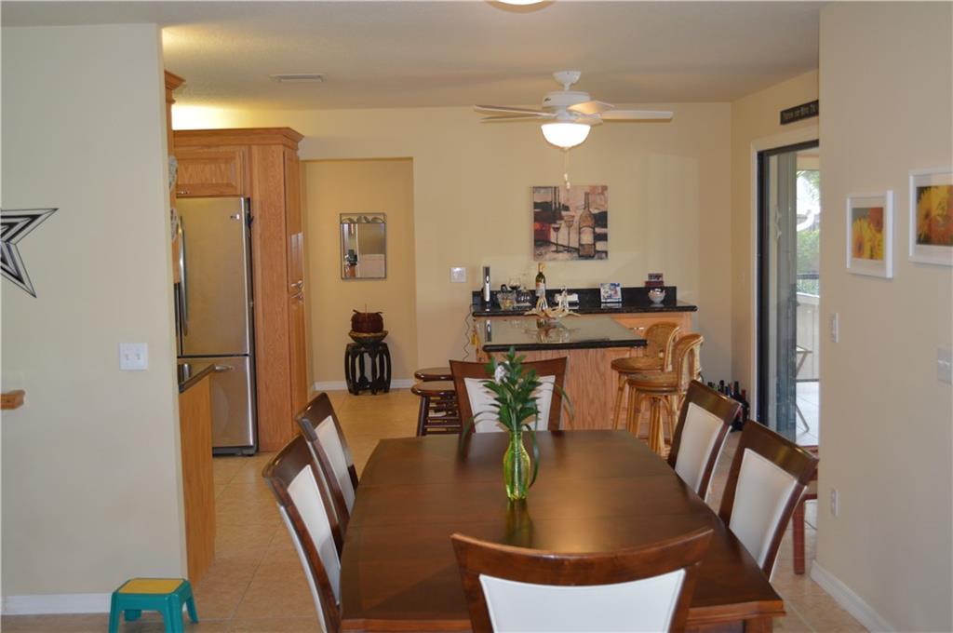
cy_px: 316
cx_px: 476
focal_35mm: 39
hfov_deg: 49.6
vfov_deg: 34.1
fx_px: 1031
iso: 450
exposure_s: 1/60
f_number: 4.2
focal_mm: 26
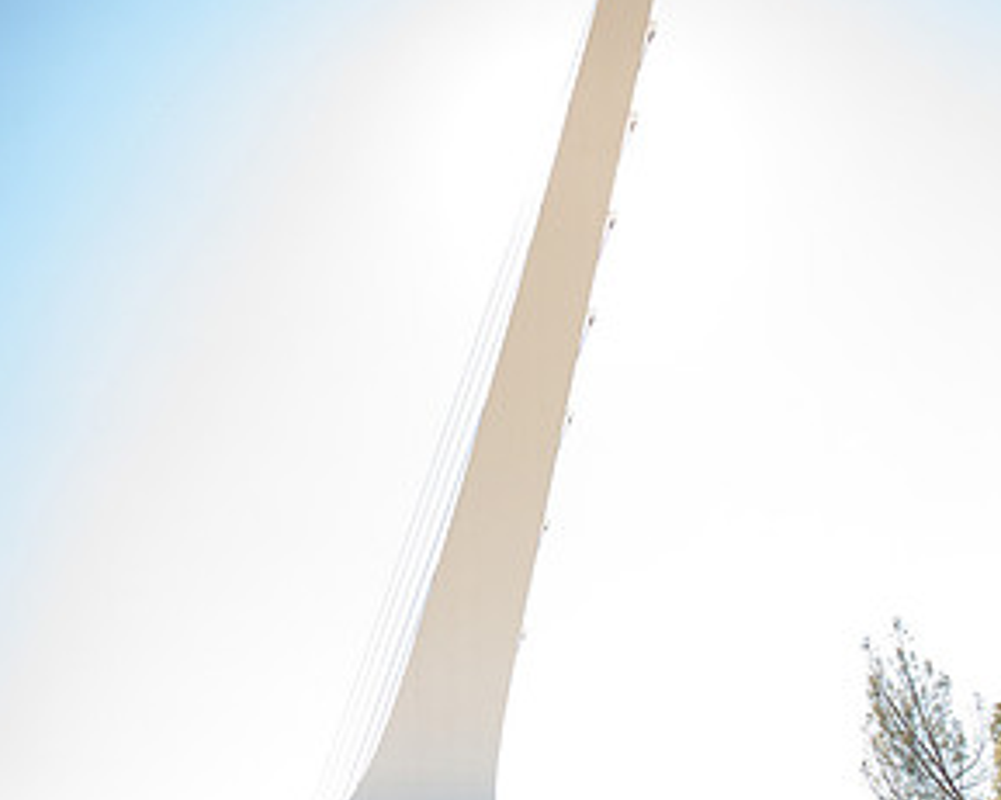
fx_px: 1037
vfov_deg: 42.2
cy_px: 402
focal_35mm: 35
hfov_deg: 51.5
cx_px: 500
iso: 2000
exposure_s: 1/8000
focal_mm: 24
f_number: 2.8
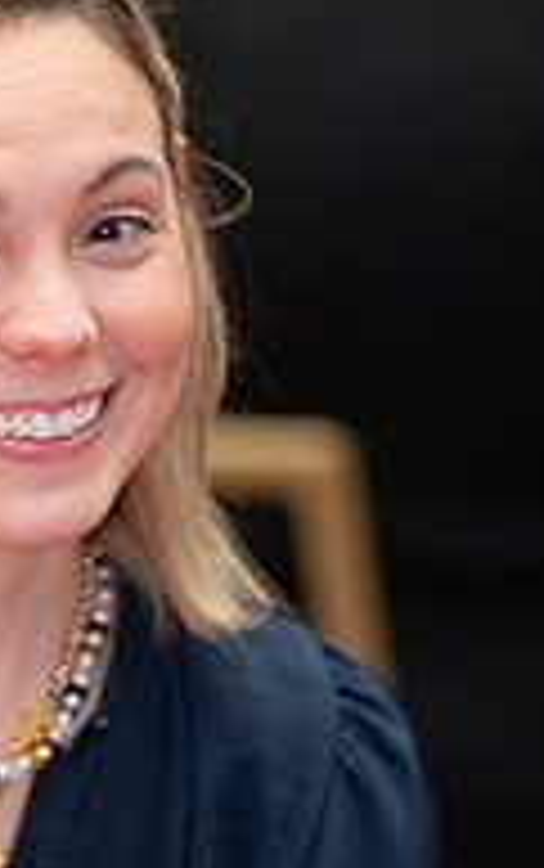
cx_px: -11
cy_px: 598
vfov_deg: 4.4
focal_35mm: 474
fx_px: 11219
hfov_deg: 2.8
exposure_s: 1/125
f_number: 2.8
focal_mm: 200
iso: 8000
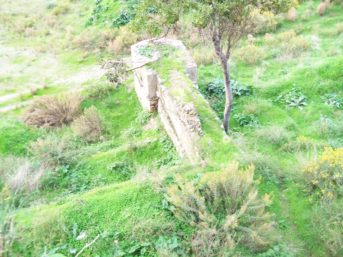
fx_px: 337
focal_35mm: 34
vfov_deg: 41.8
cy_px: 128
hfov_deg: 54.0
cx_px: 172
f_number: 2.7
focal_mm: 6.1
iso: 160
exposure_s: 1/15
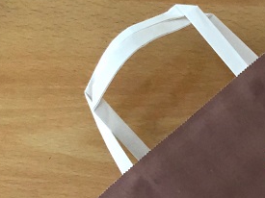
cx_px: 363
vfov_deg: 16.5
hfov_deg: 21.0
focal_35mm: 83
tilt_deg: -85.5
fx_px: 635
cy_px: 280
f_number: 1.8
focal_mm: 3.99
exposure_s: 1/60
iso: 320
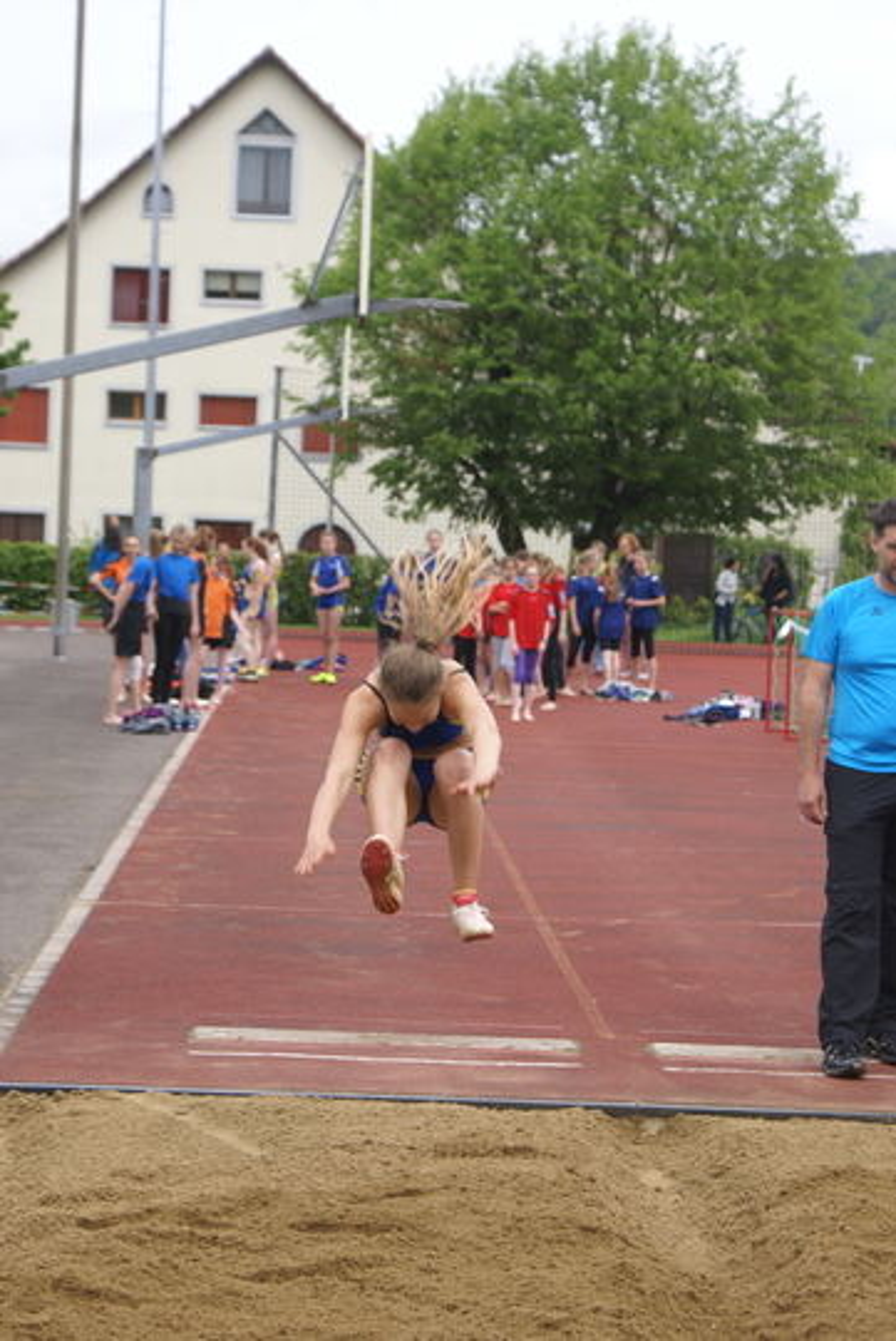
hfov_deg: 15.2
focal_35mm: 90
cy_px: 670
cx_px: 448
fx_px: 3353
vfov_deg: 22.6
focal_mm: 60
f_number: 6.3
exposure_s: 1/250
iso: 100
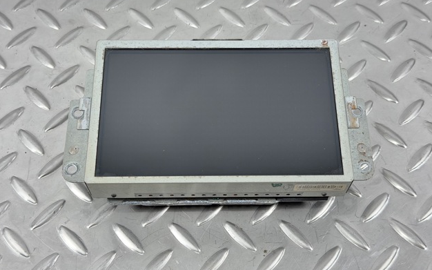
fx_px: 612
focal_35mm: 52
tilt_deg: -59.3
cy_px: 112
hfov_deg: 38.9
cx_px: 217
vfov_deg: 24.8
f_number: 1.78
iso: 100
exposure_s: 1/50
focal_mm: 6.76
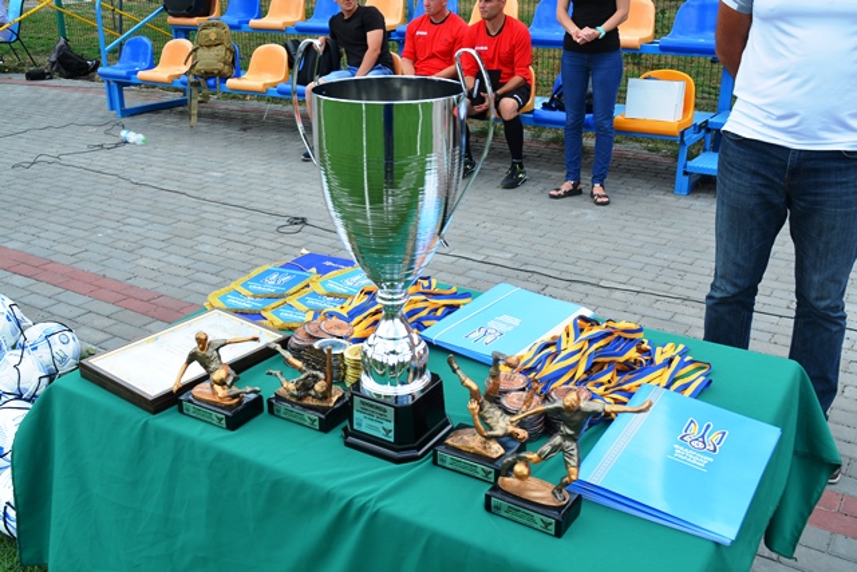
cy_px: 286
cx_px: 428
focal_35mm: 36
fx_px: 857
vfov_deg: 36.9
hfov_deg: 53.1
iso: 100
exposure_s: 1/100
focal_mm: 24
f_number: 8
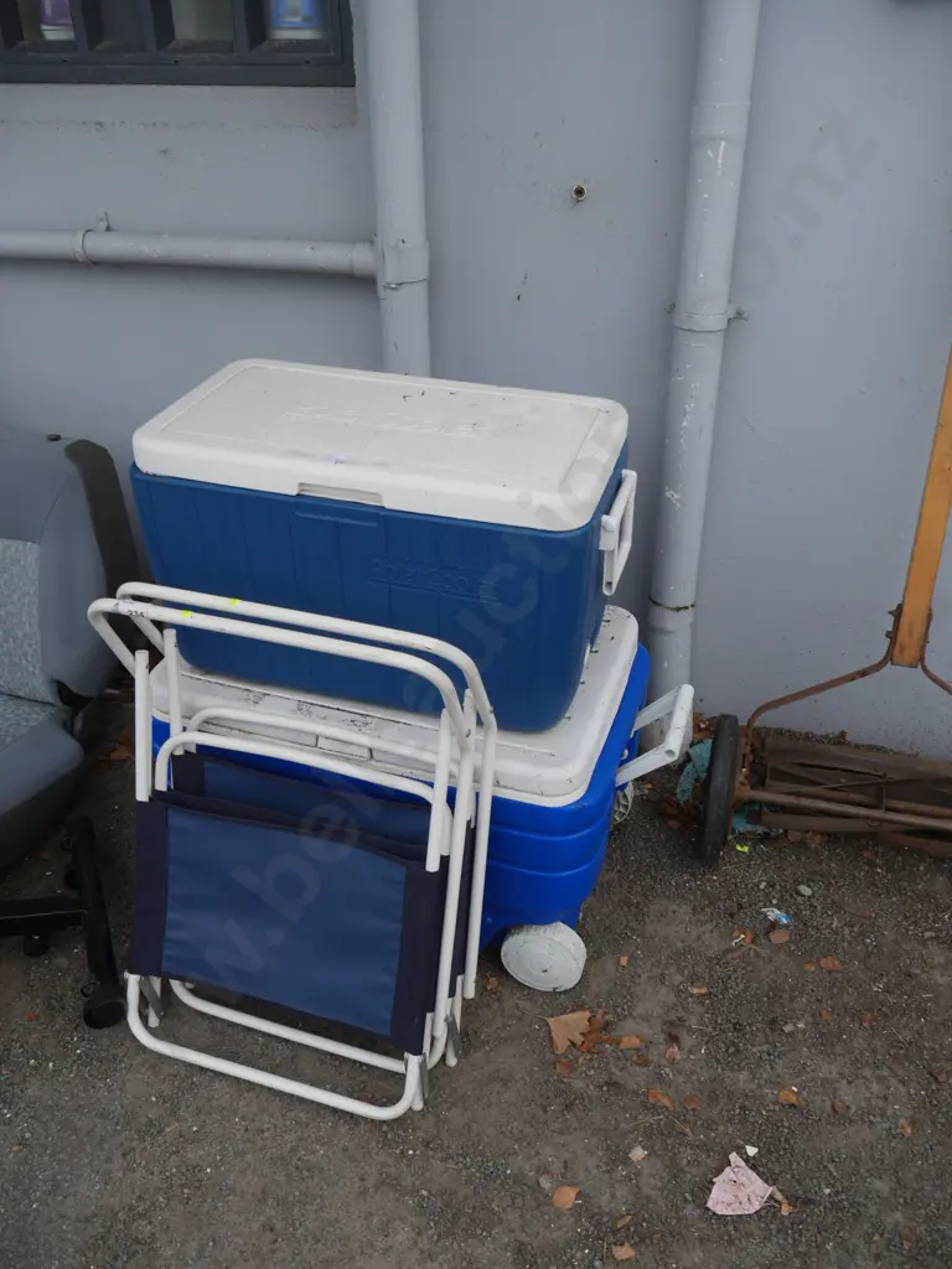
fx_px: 1027
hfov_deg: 49.7
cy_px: 634
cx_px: 476
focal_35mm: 28
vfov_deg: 63.4
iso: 200
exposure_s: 1/200
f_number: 4.5
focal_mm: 14
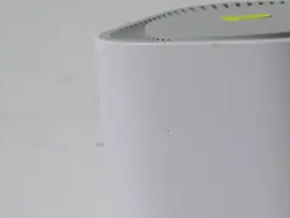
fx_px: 1240
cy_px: 112
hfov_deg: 12.1
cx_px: 544
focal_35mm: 148
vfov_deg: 10.0
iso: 250
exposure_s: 1/60
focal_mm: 18
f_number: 4
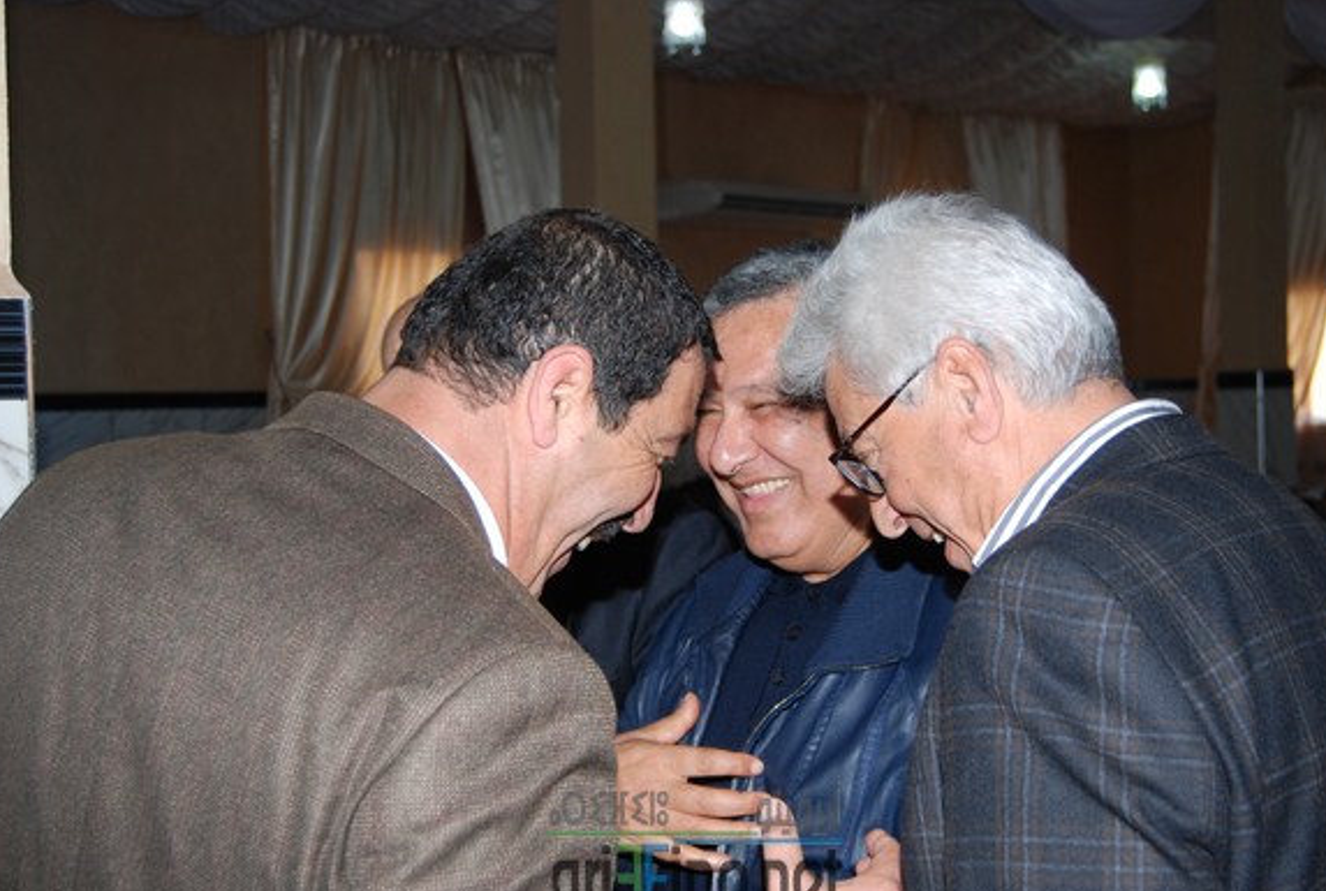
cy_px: 477
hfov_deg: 35.0
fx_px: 2104
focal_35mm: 57
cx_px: 694
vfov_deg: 23.9
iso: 200
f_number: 4.5
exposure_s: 1/60
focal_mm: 34
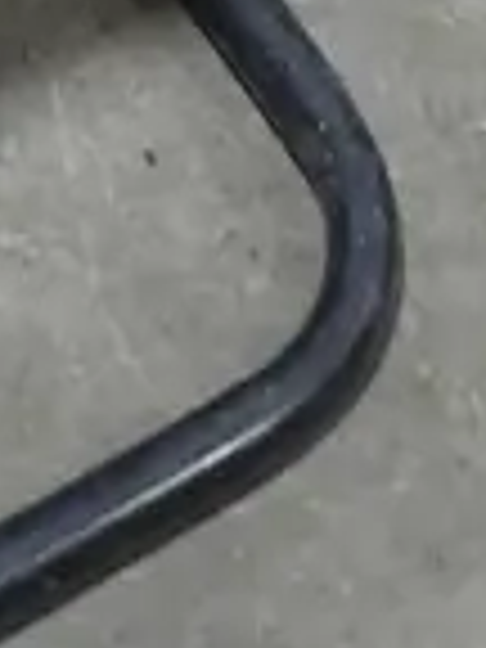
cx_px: 14
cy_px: -1647
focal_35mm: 228
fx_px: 4268
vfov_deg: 7.2
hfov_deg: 6.5
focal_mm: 16
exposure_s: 1/60
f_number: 3.6
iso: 320
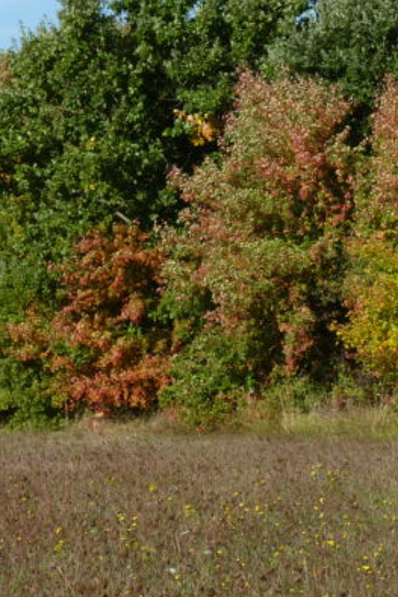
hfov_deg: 7.6
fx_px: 2999
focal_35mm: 181
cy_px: 205
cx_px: 138
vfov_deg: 11.3
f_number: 5.6
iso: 80
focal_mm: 11.9
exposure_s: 1/320
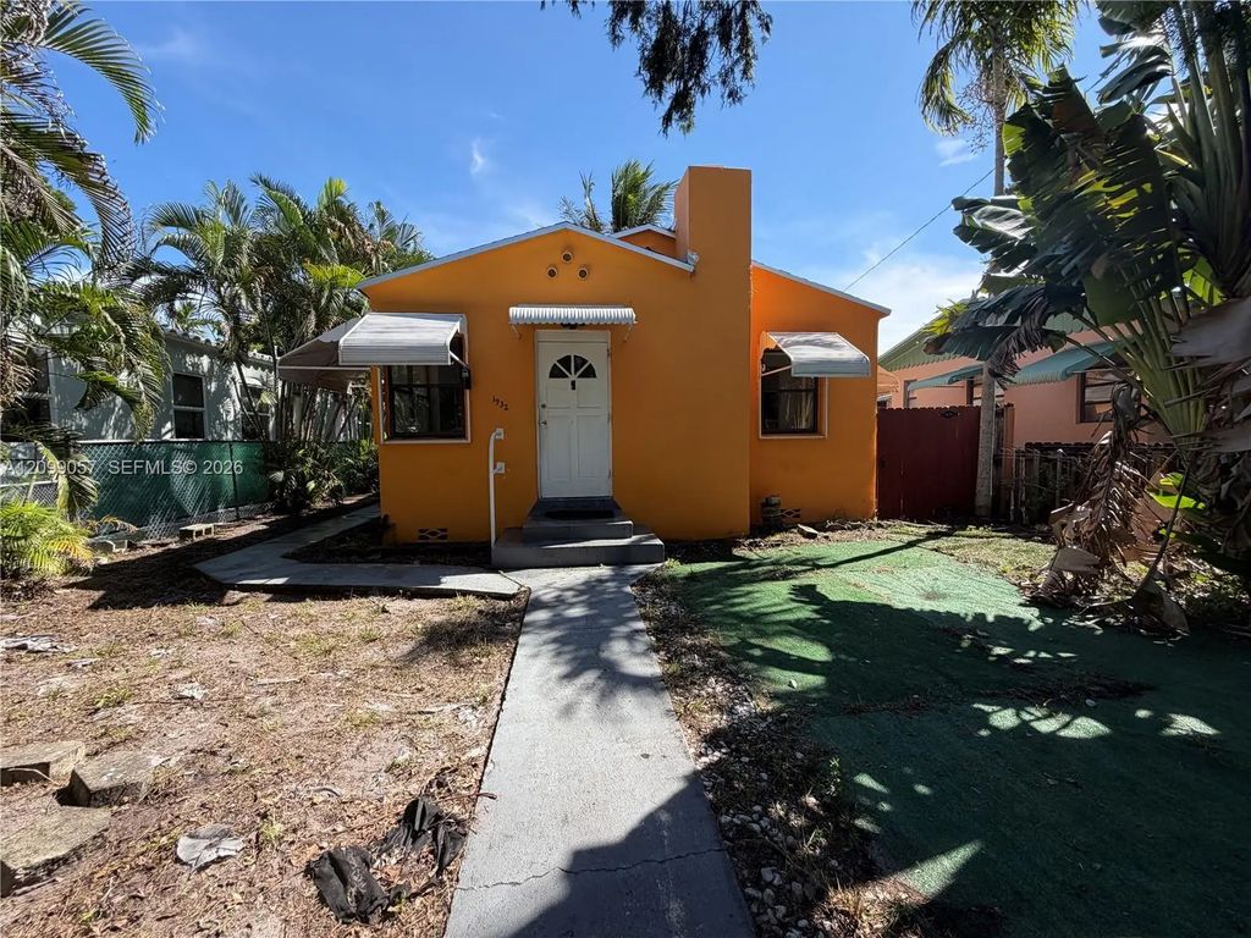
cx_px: 626
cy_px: 469
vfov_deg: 85.7
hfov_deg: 102.1
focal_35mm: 14
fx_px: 506
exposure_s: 1/717
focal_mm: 2.22
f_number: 2.2
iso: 40
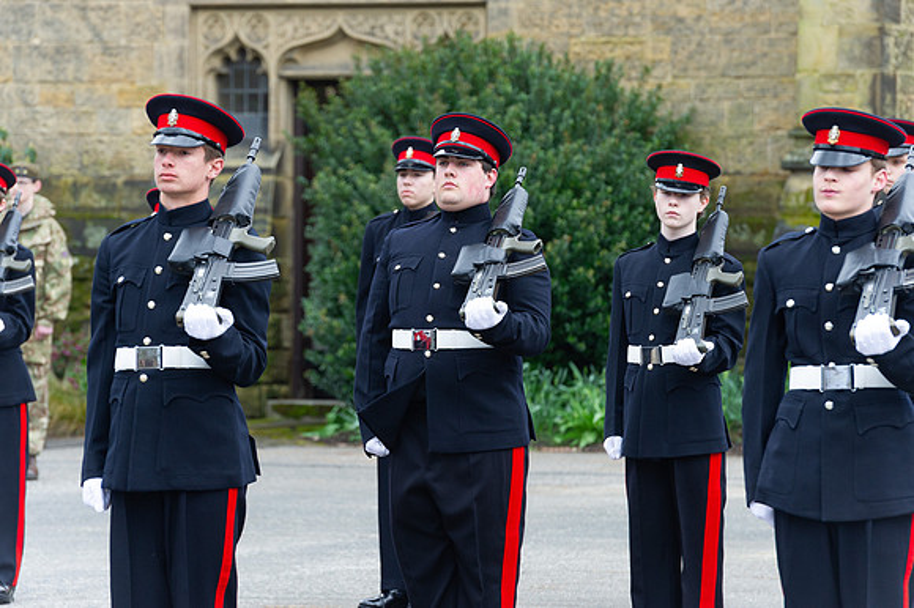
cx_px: 460
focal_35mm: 210
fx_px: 5334
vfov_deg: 6.5
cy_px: 293
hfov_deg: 9.8
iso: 640
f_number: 6.3
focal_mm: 200
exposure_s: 1/250
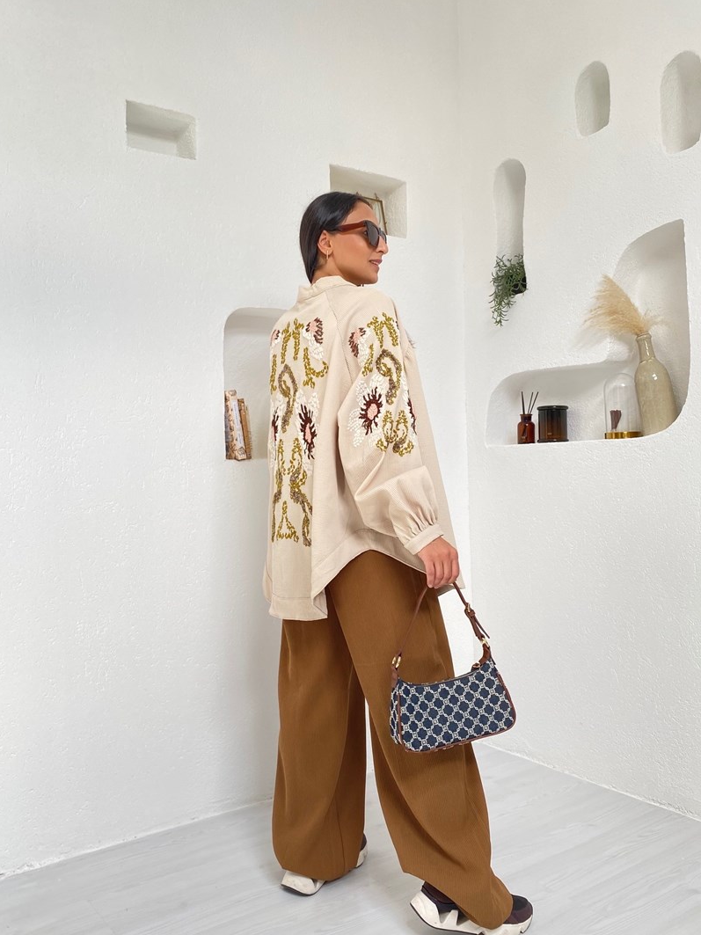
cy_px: 447
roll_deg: +1.7
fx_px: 810
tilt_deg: +2.9
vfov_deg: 59.9
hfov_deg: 46.8
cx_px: 360
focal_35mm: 30
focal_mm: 4.25
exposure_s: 1/122
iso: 50
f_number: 1.8
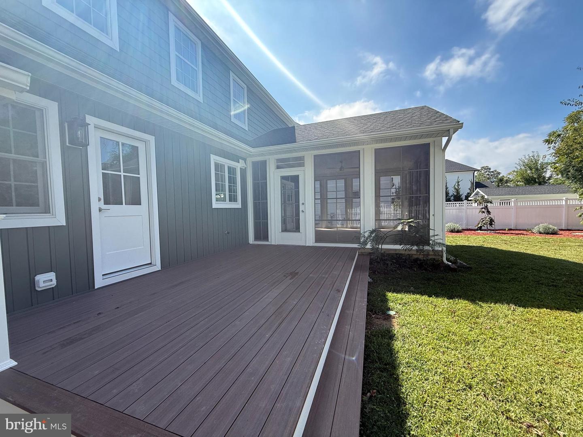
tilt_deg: -1.8
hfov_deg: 102.1
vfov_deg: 85.7
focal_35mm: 14
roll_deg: +0.8
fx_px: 236
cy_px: 218
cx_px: 292
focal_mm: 2.22
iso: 64
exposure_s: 1/535
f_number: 2.2
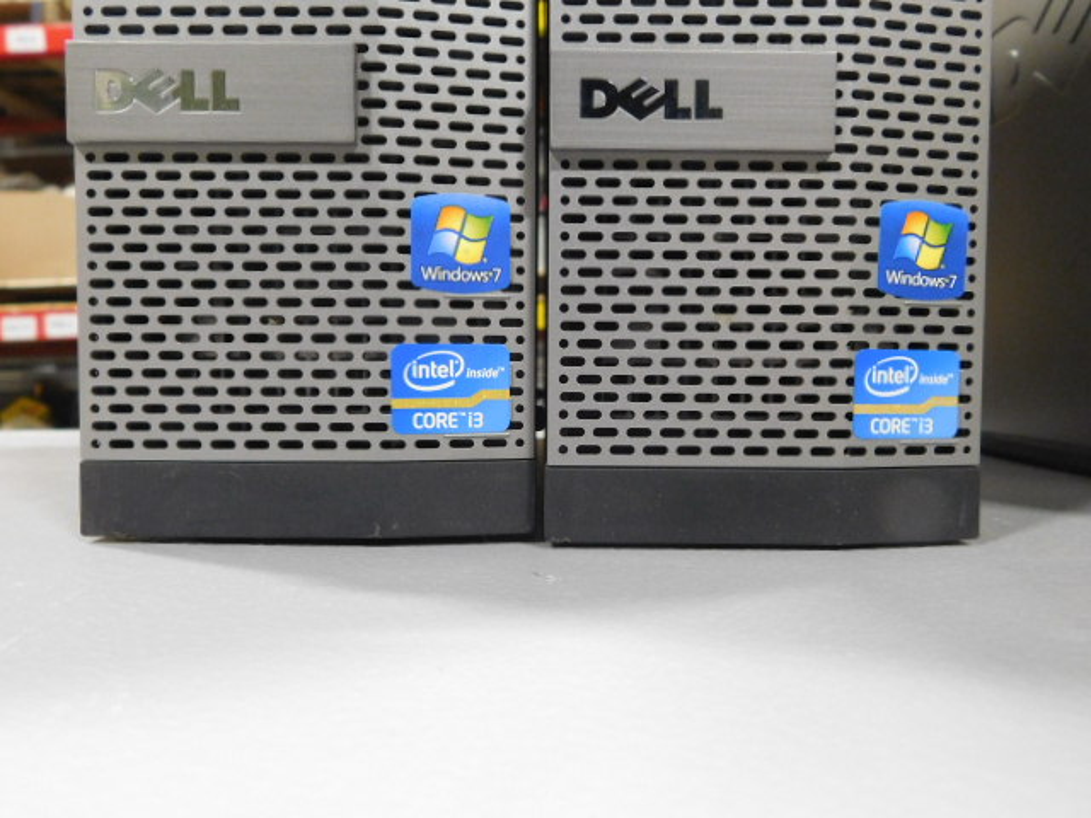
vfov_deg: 46.8
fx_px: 946
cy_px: 409
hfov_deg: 60.0
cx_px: 546
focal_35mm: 30
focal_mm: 5.3
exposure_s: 1/8
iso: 500
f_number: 3.2
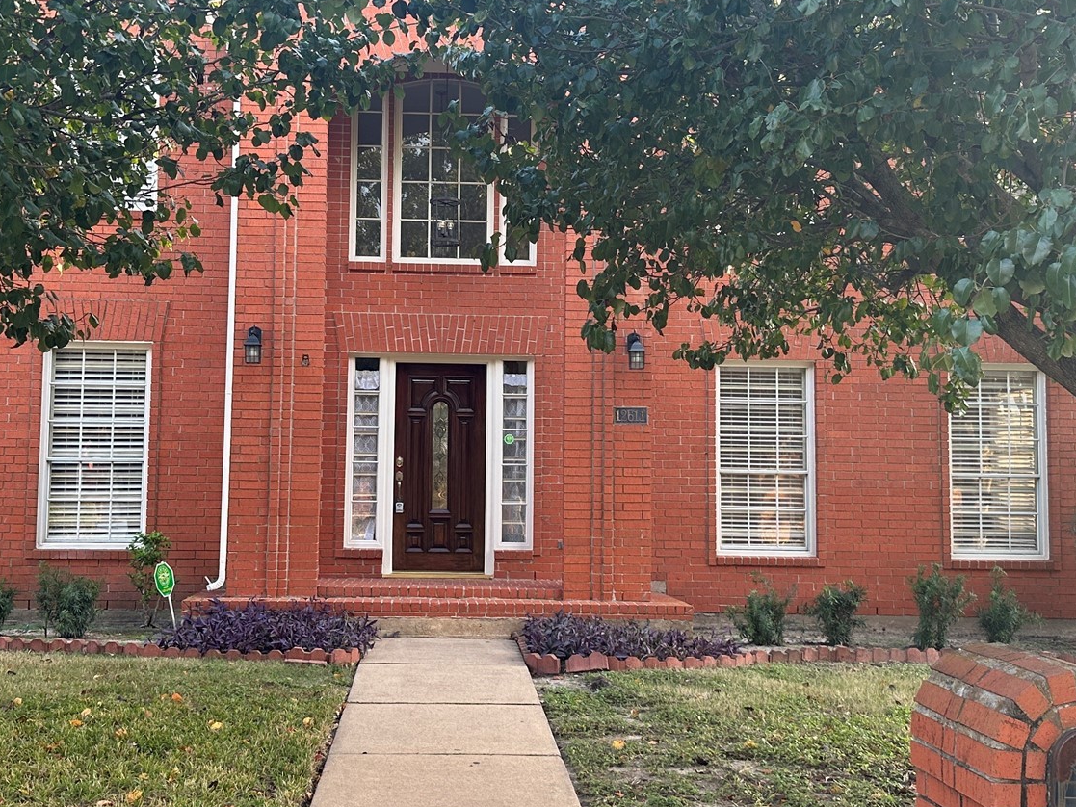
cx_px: 481
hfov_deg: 42.9
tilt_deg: +4.2
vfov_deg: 32.9
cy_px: 386
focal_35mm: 44
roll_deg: -1.1
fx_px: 1368
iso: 80
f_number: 1.78
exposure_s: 1/172
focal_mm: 6.86
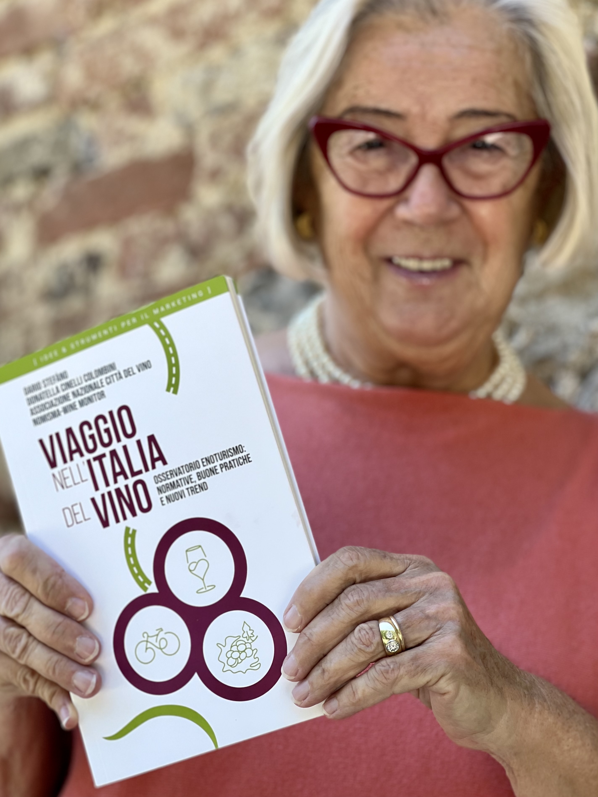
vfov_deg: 25.3
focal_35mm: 77
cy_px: 398
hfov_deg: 19.1
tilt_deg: +9.7
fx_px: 1773
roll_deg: +2.0
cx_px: 299
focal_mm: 9
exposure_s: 1/121
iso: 32
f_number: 2.8
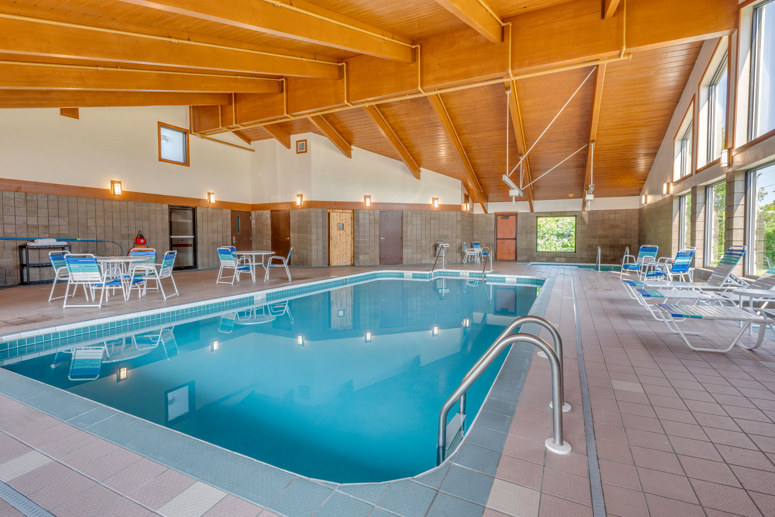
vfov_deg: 72.1
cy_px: 258
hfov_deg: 95.0
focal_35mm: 16
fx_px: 355
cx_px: 388
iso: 320
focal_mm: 16.5
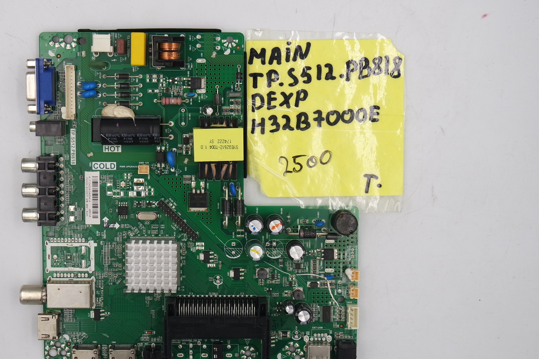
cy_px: 170
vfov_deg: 22.6
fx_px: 898
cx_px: 223
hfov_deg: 33.3
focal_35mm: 60
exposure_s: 1/100
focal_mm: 16
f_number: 5.6
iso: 160
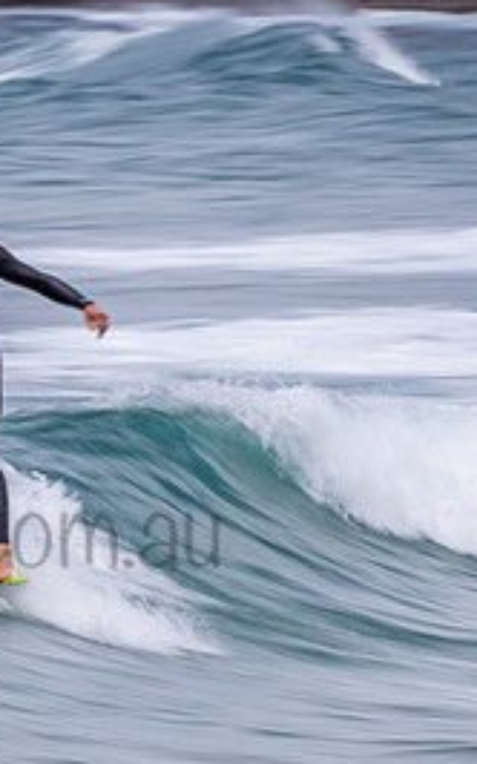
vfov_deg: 1.9
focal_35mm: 1111
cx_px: -83
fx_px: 23133
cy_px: 501
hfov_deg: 1.2
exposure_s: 1/20
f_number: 18
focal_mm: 500
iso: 64
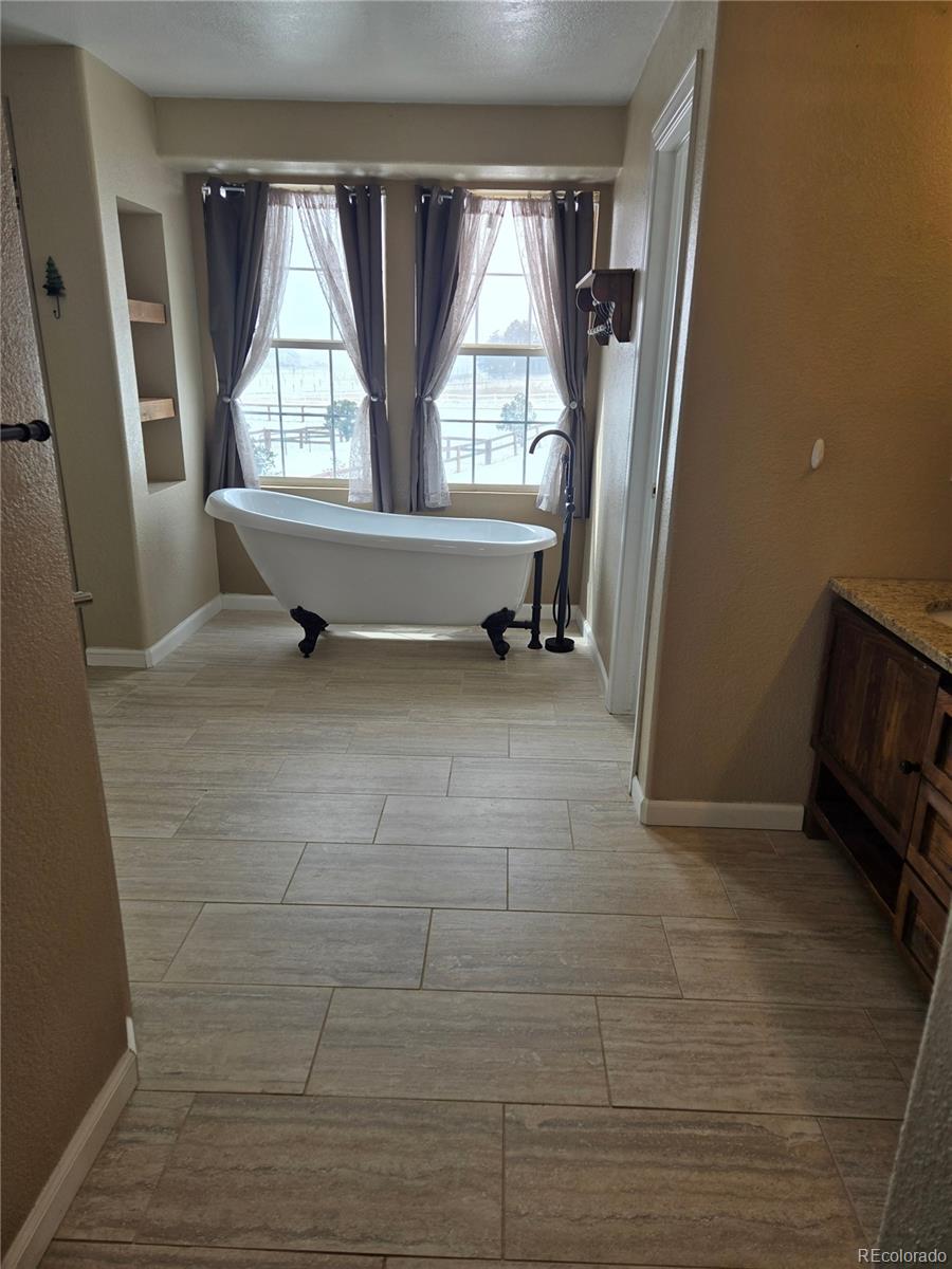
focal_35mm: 23
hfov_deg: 58.9
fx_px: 843
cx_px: 476
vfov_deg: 73.9
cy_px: 634
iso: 25
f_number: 1.8
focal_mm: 5.4
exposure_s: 1/542
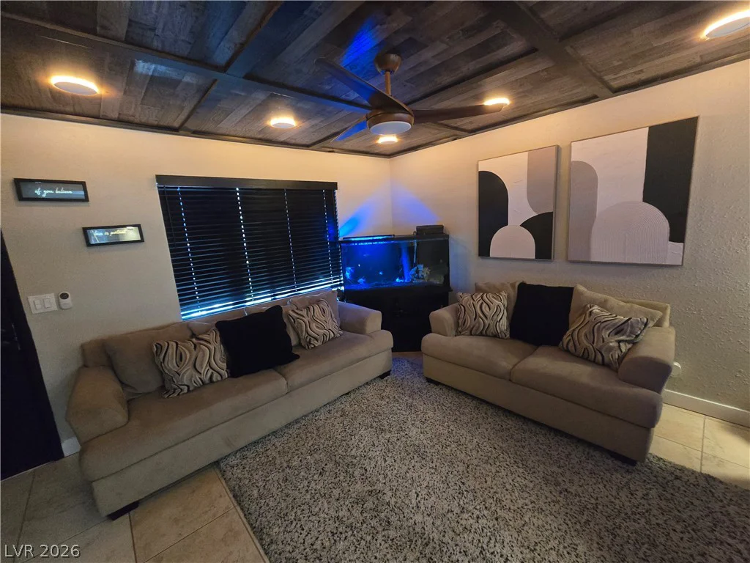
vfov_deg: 89.9
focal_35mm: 13
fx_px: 282
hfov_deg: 106.2
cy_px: 282
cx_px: 375
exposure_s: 1/40
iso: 1250
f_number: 2.2
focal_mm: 2.2
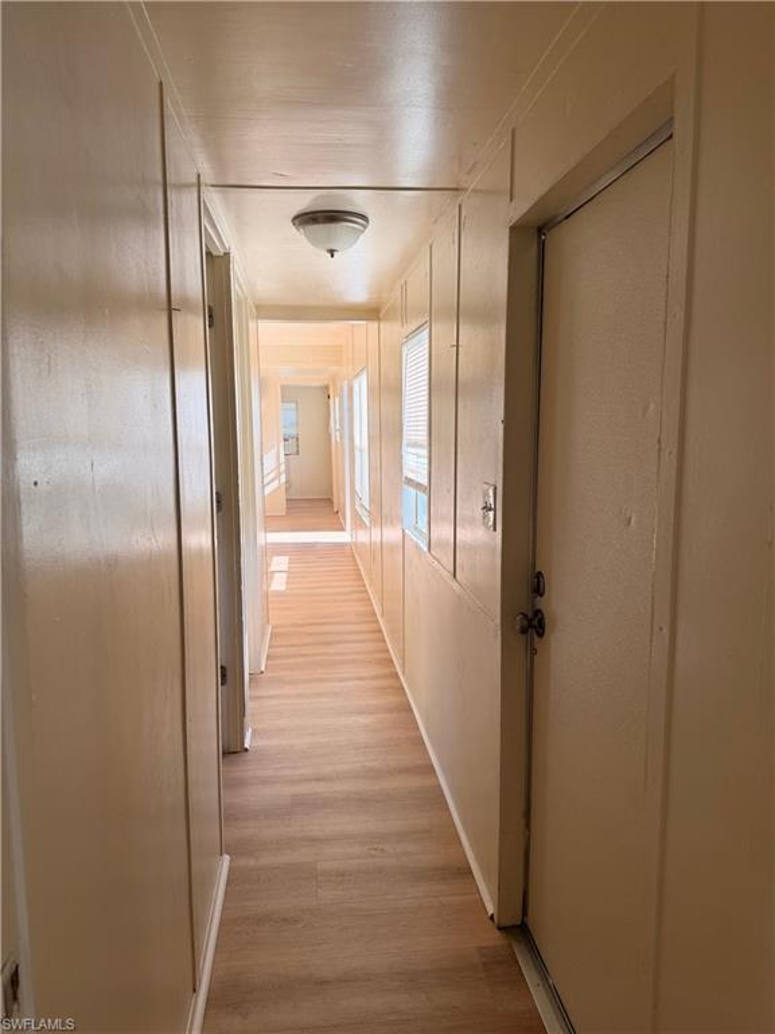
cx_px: 388
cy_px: 517
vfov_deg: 71.6
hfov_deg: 56.8
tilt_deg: -7.0
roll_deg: +0.5
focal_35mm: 24
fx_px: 716
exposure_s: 1/504
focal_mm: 6.76
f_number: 1.78
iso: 100
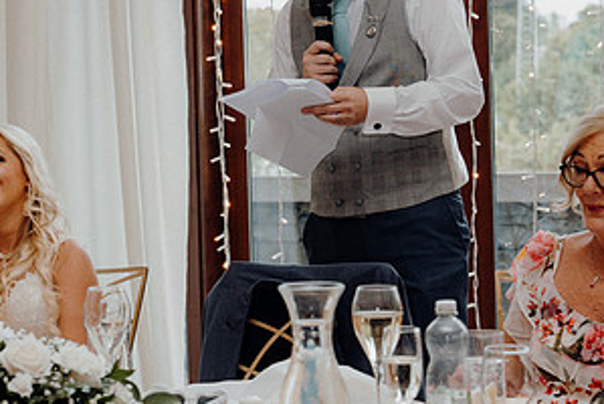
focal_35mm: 93
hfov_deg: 21.8
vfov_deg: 14.7
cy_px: 175
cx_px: 184
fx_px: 1562
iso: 640
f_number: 3.5
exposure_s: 1/160
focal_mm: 48
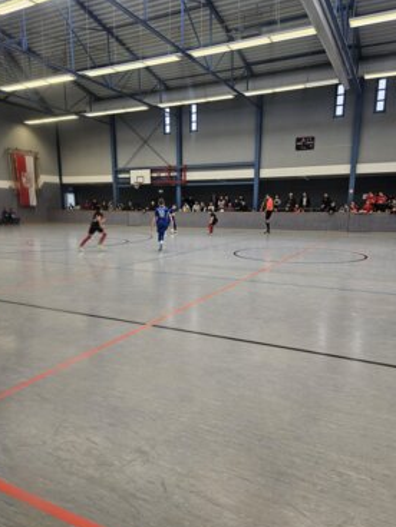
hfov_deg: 54.9
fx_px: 381
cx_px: 198
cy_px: 284
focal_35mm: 25
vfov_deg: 69.3
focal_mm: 5.4
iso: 40
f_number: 1.8
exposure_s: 1/50
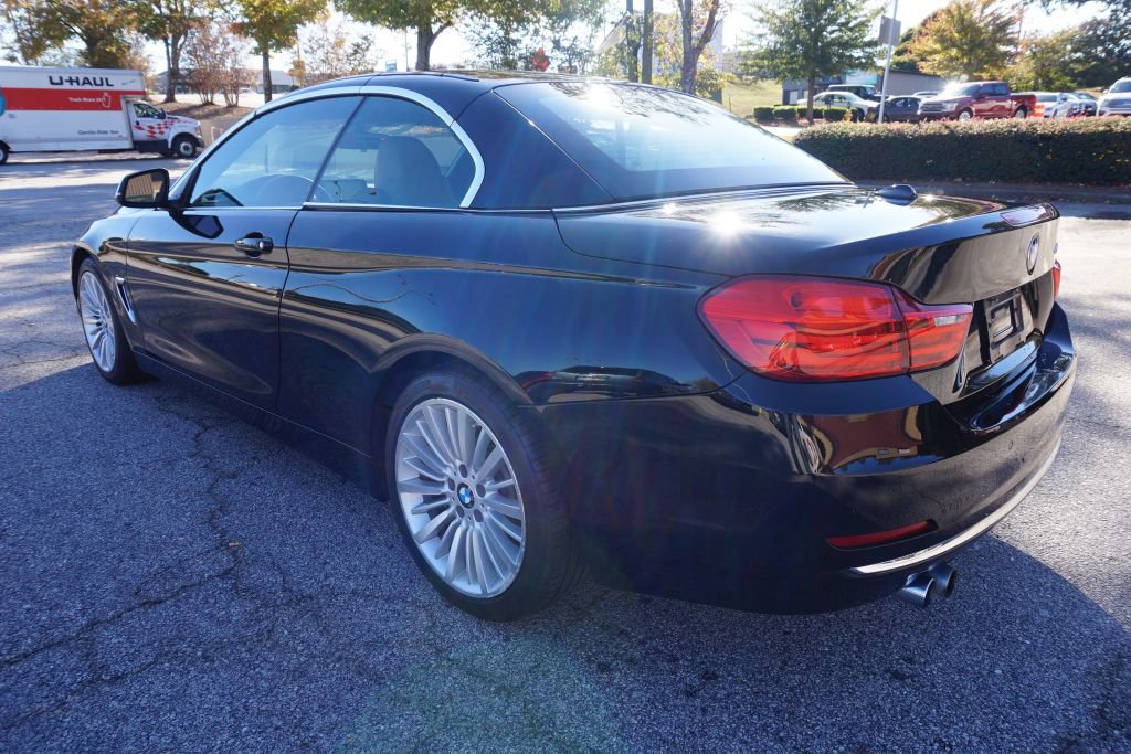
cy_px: 377
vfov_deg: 53.1
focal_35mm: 24
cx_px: 566
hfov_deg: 73.7
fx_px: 754
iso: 100
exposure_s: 1/80
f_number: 8
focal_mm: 16
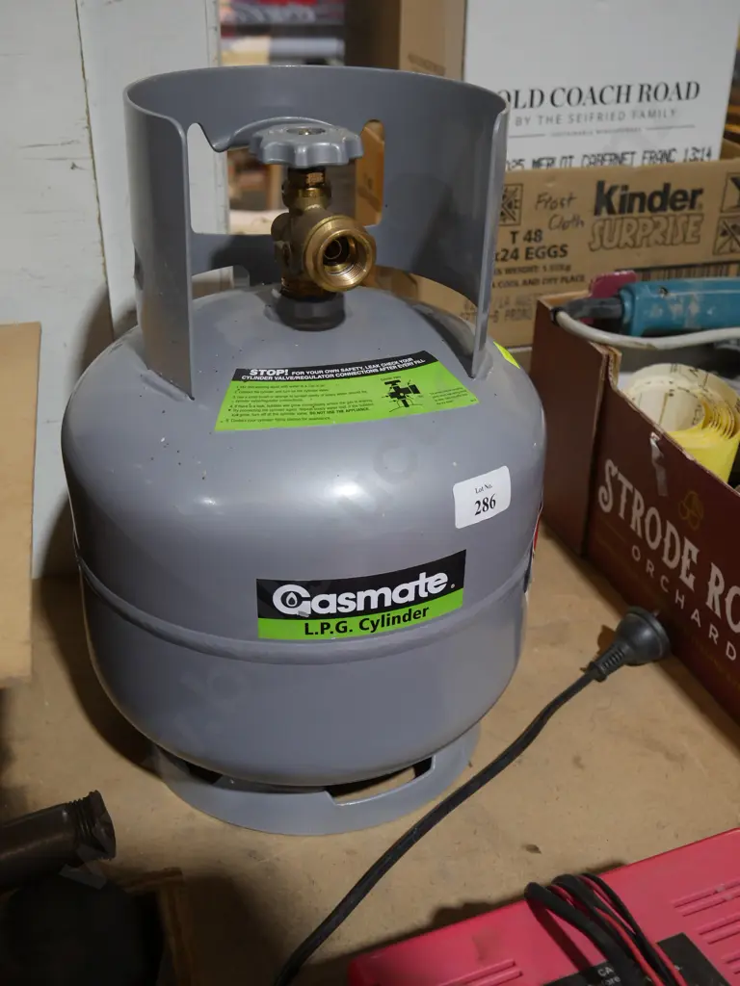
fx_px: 1083
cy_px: 493
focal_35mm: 38
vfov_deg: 49.0
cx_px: 370
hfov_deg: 37.7
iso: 500
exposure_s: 1/60
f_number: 4.1
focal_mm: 19
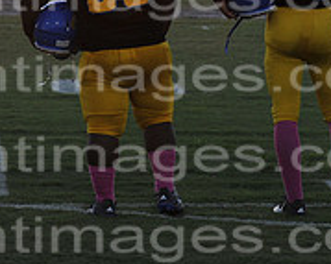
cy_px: -42
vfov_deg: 6.2
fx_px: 2438
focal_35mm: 249
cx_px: 4
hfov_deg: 7.7
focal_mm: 82
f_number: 4
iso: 800
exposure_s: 1/1250
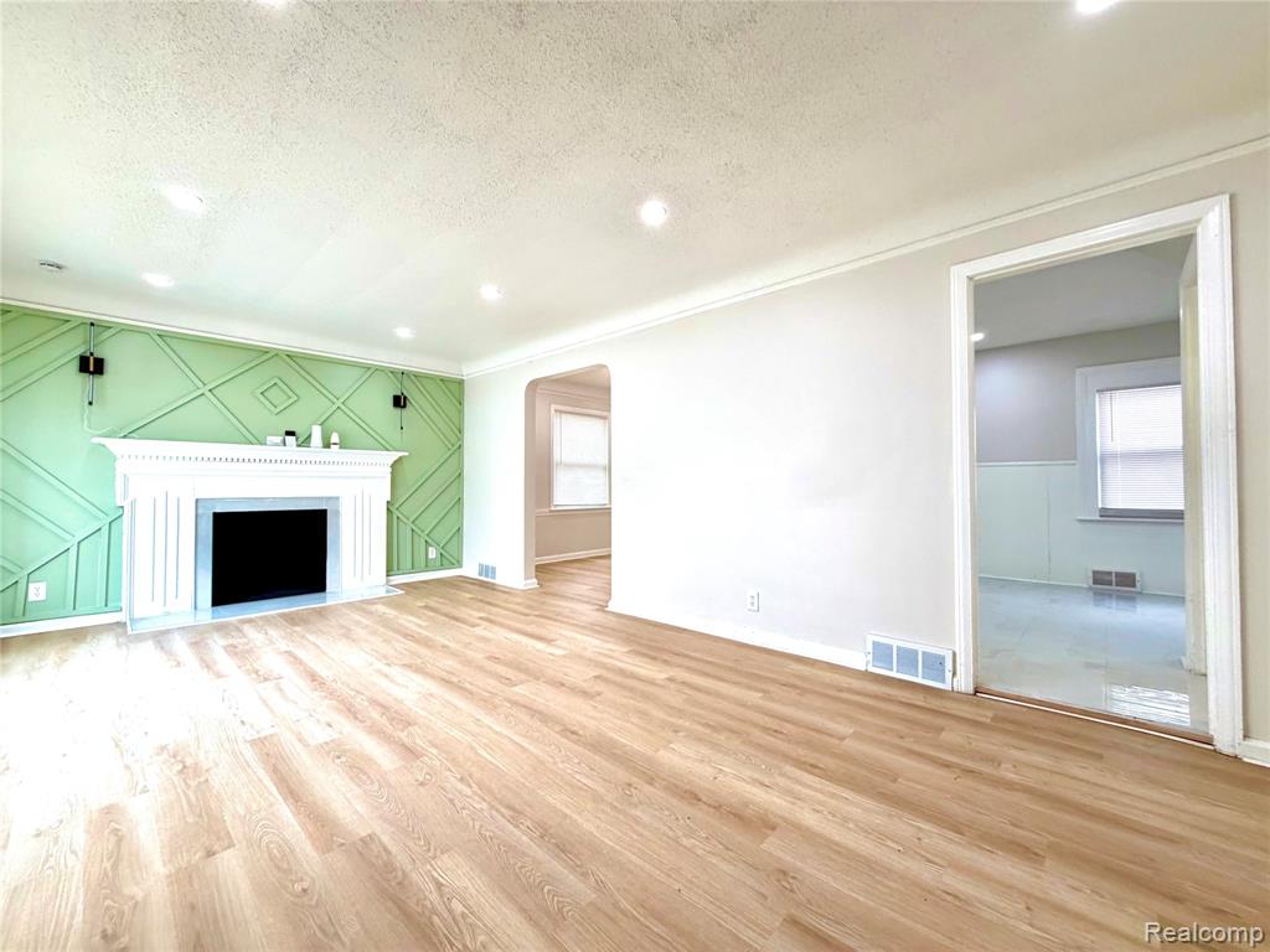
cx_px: 635
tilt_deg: +0.3
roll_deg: +0.9
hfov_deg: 102.1
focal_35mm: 14
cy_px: 476
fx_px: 514
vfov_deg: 85.7
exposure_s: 1/121
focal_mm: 2.22
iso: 160
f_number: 2.2
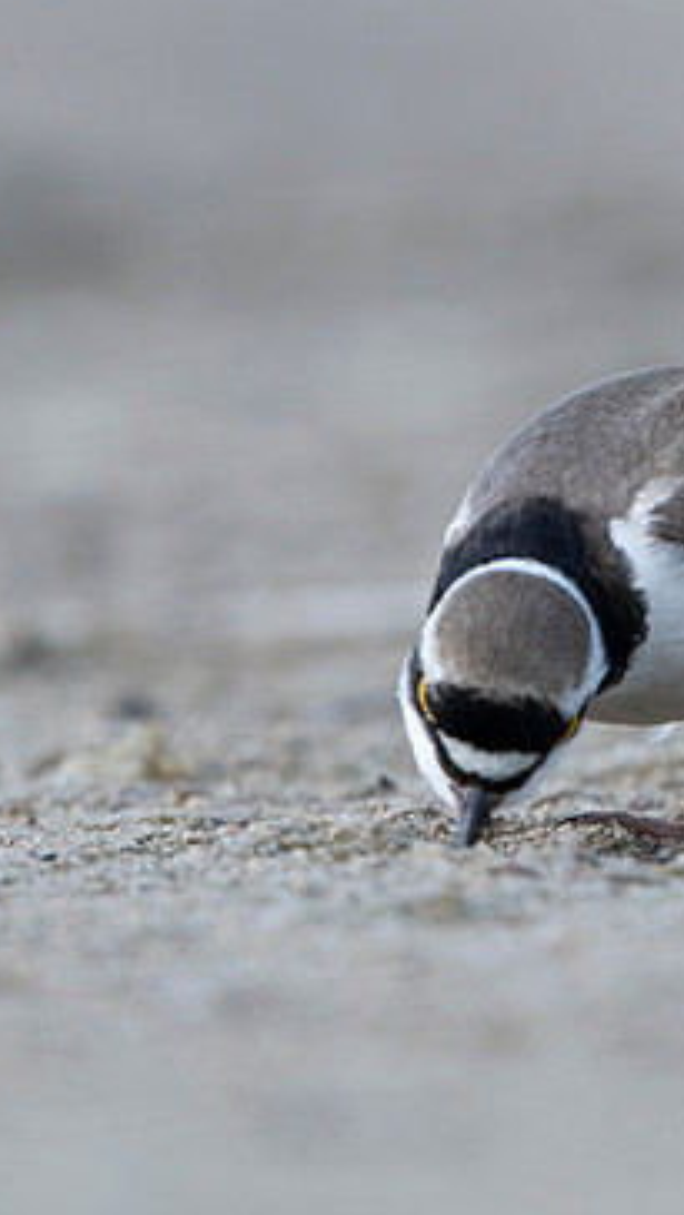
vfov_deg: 1.1
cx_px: 669
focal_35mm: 1886
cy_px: 186
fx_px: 60755
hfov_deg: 0.6
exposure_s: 1/1000
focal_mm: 700
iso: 320
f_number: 5.6
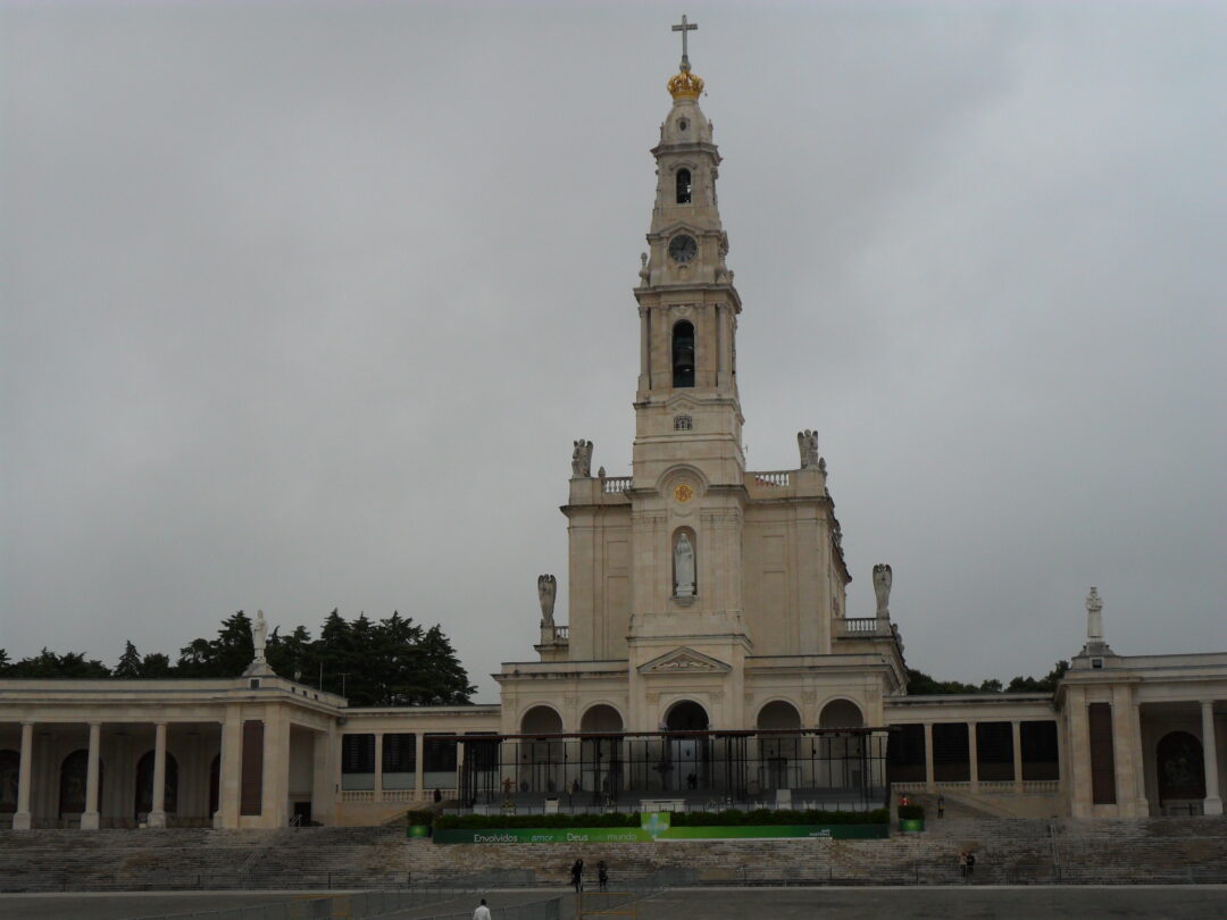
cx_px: 614
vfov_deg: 23.3
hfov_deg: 30.7
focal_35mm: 63
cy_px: 460
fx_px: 2233
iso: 100
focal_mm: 11.2
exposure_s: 1/350
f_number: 5.6
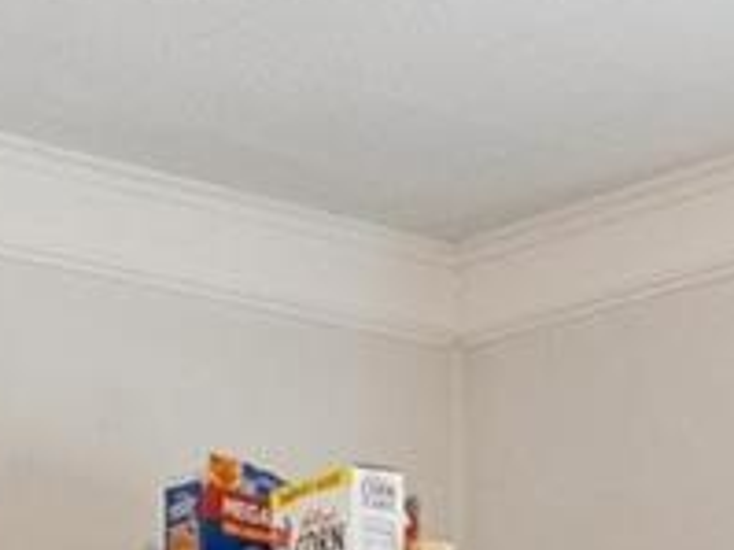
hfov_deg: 15.7
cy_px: 1000
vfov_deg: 11.1
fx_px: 2628
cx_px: 653
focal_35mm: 124
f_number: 6.3
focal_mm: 16
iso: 2500
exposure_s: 1/50
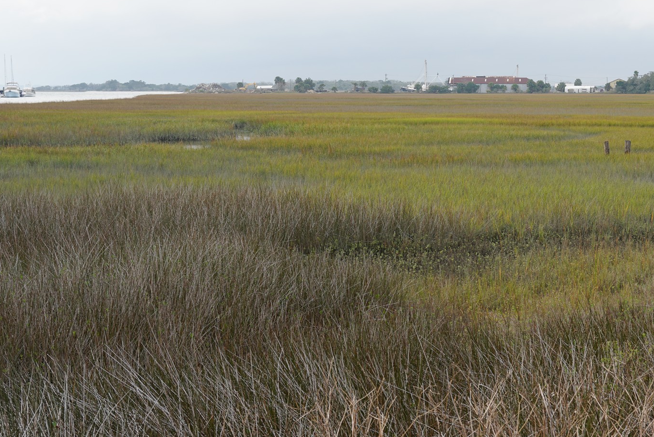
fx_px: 1199
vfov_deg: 20.6
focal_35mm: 66
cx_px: 451
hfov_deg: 30.2
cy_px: 198
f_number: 10
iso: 100
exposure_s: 1/100
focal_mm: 45
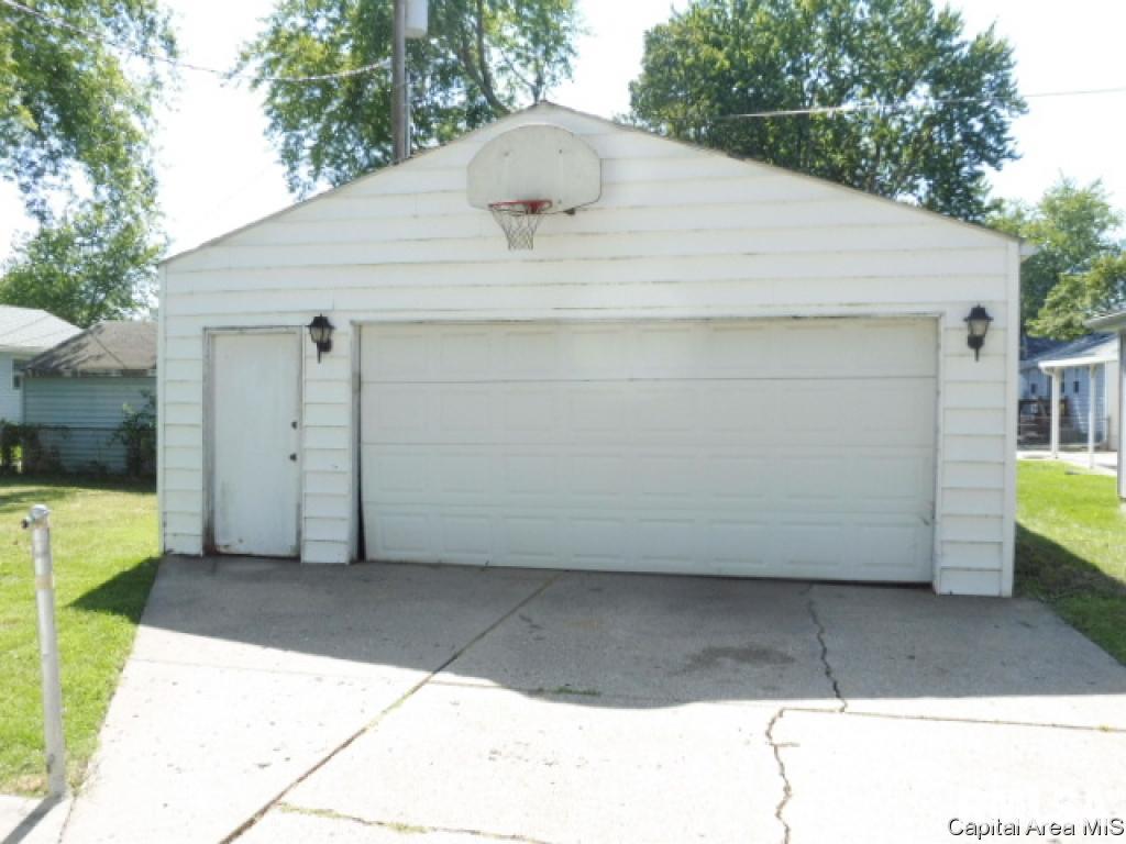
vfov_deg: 46.8
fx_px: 976
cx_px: 563
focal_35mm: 30
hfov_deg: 60.0
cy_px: 422
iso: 200
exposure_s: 1/400
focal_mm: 5.4
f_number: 4.5
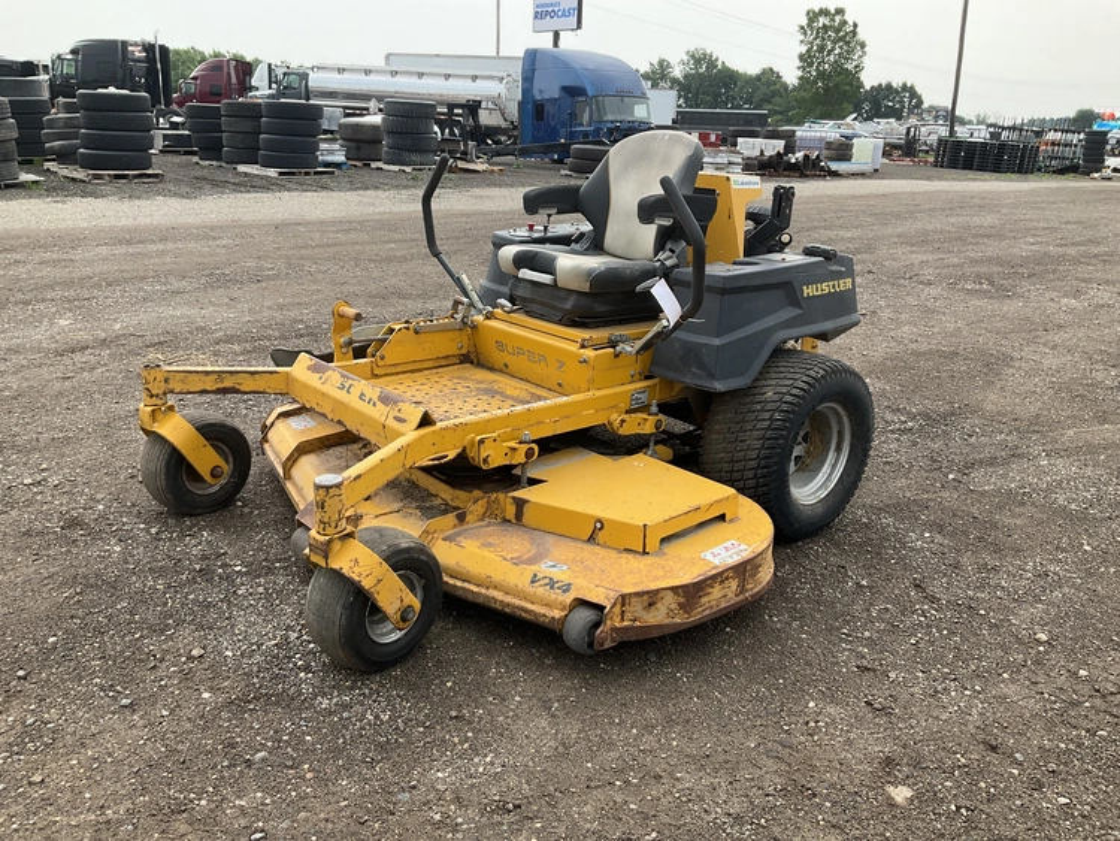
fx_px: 939
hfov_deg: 61.6
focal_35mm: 29
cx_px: 560
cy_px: 420
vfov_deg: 48.3
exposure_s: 1/397
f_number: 1.8
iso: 25
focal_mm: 3
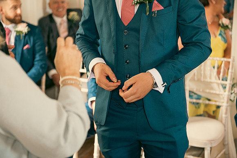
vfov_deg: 19.5
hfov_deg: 28.8
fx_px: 461
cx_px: 118
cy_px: 79
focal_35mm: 70
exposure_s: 1/160
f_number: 3.5
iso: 640
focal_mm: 70
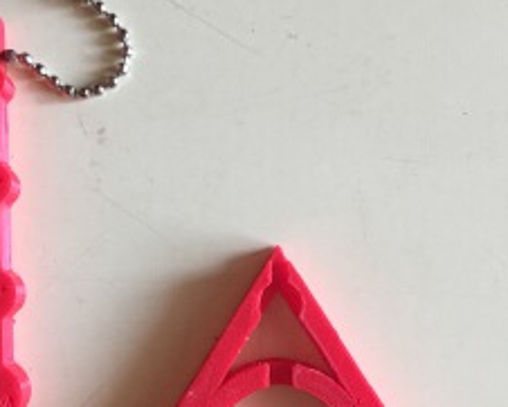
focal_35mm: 50
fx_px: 752
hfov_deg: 37.1
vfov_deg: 30.2
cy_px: 245
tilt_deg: -87.5
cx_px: 198
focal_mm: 4.15
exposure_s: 1/33
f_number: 2.2
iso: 250
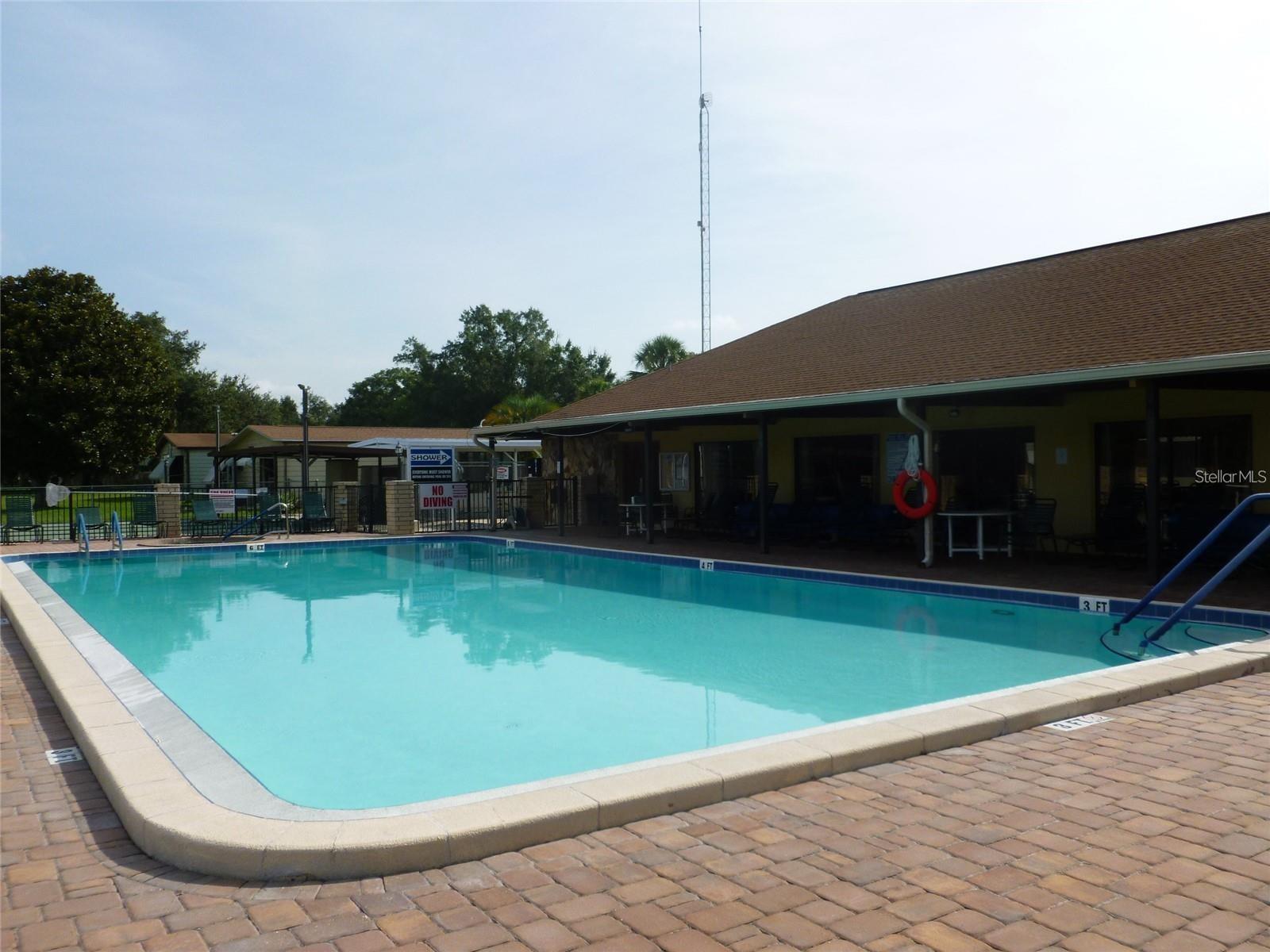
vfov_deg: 49.7
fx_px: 1027
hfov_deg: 63.4
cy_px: 476
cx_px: 635
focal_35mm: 28
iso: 100
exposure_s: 1/1300
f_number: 3.3
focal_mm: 5
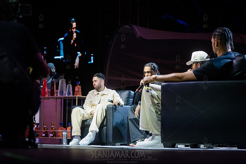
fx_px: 683
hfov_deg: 20.4
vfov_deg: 13.7
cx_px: 123
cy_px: 82
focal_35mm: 100
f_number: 4.5
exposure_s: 1/800
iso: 5000
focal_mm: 100
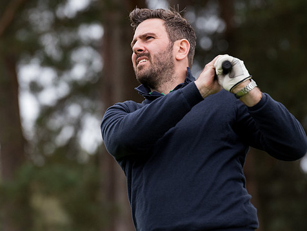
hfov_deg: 6.0
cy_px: 82
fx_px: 2918
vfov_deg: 4.5
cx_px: 116
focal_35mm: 329
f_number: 4
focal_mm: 200
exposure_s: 1/1000
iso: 1000
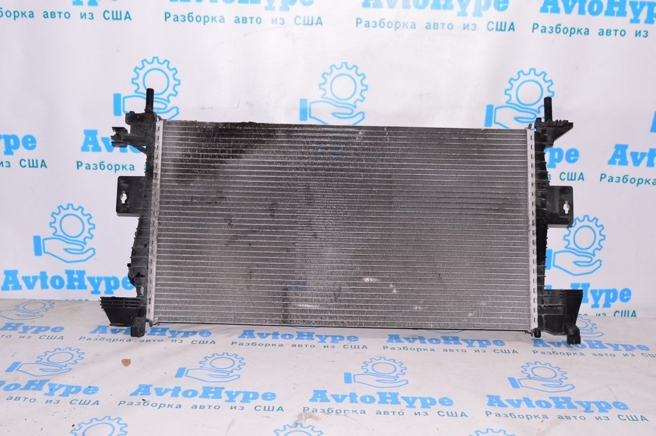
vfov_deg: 36.8
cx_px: 328
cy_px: 218
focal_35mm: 36
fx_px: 655
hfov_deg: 53.2
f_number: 8
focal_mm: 24
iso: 1600
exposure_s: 1/200
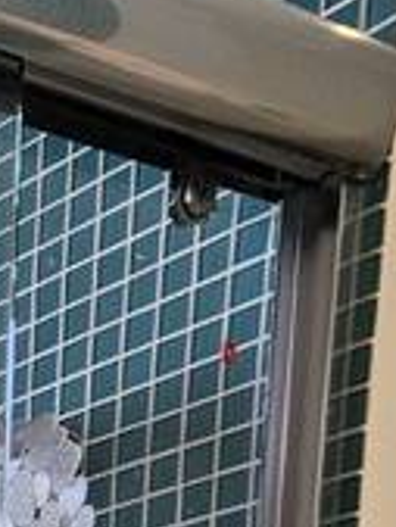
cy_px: 1235
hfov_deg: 12.6
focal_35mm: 83
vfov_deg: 15.1
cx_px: -627
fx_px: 1264
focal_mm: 2.2
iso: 50
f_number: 2.2
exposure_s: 1/60
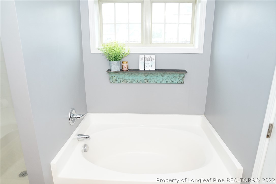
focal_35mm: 24
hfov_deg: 73.7
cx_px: 138
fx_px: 184
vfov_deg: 53.1
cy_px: 92
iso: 1600
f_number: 4.5
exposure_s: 1/80
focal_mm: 24
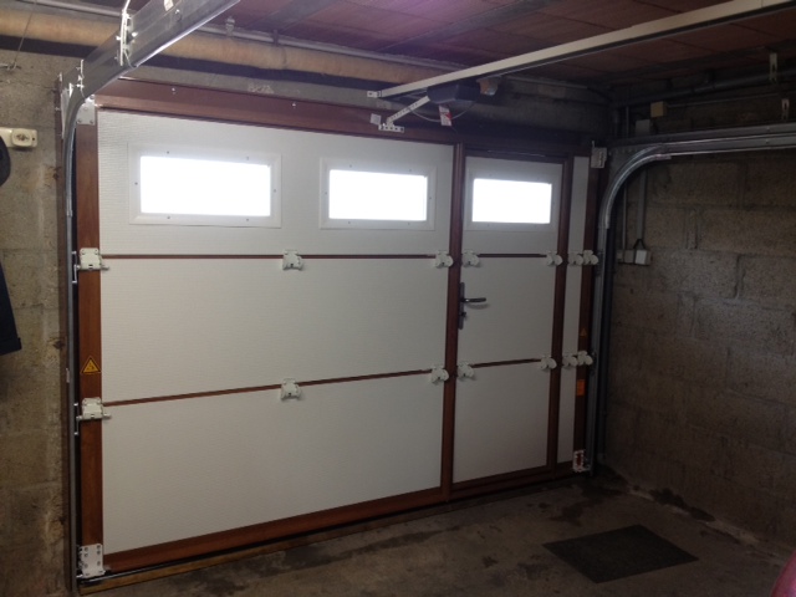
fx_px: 805
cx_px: 398
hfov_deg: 52.6
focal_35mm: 35
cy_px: 298
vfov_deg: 40.7
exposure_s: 1/20
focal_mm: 4.28
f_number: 2.4
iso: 100
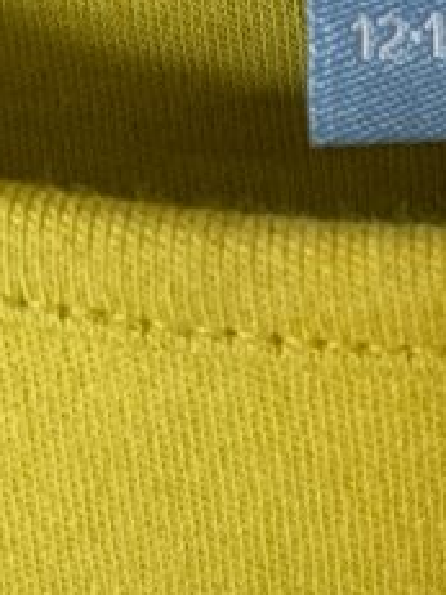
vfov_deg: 24.7
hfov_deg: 19.7
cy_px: -98
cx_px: 472
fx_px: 1238
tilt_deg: -11.7
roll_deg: -1.0
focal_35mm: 72
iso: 160
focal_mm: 4.2
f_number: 1.6
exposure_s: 1/50
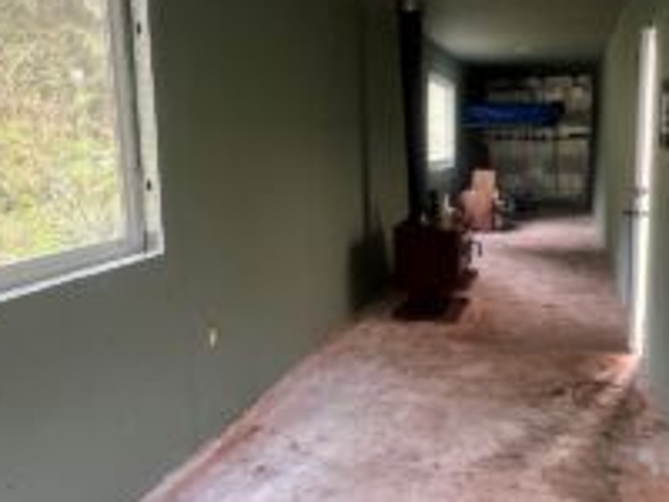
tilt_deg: -2.4
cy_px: 214
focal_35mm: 26
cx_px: 408
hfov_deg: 66.5
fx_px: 502
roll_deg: -0.7
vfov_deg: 52.9
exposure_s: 1/60
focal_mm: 1.57
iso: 500
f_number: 1.8
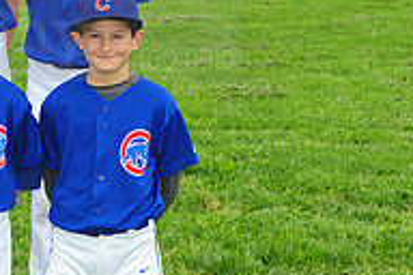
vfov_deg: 5.7
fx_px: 2776
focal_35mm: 242
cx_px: -174
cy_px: 17
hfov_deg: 8.4
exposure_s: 1/320
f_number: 8
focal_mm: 80
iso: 400
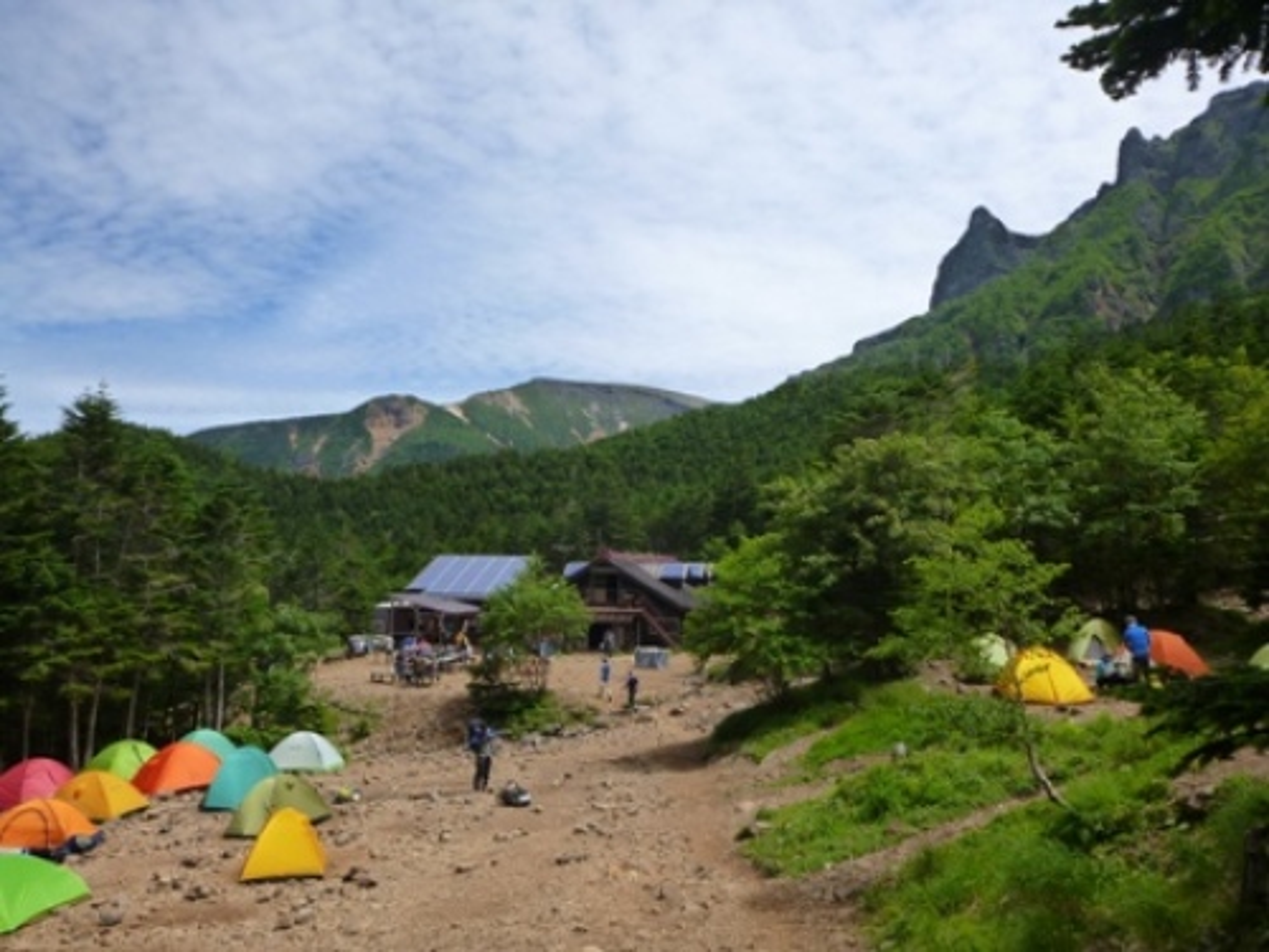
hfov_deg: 63.4
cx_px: 634
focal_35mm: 28
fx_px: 1026
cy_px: 476
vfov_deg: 49.7
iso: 160
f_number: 3.3
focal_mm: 4.9
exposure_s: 1/1000
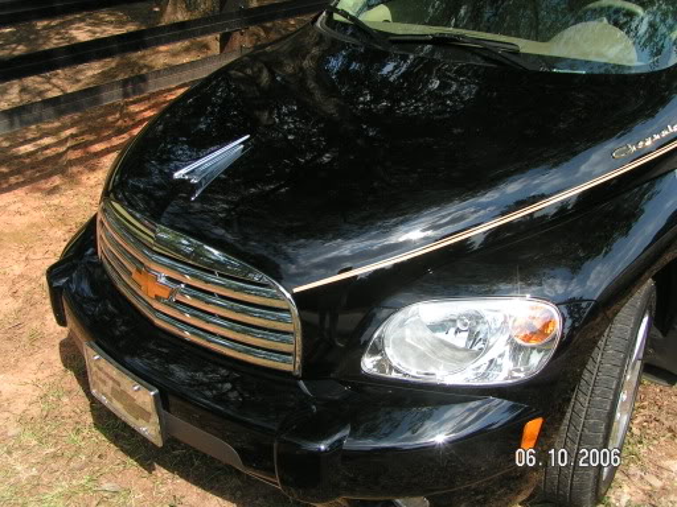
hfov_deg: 49.0
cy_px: 254
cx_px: 338
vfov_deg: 37.7
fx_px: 743
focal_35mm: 38
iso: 50
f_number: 5.6
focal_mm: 5.8
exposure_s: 1/200
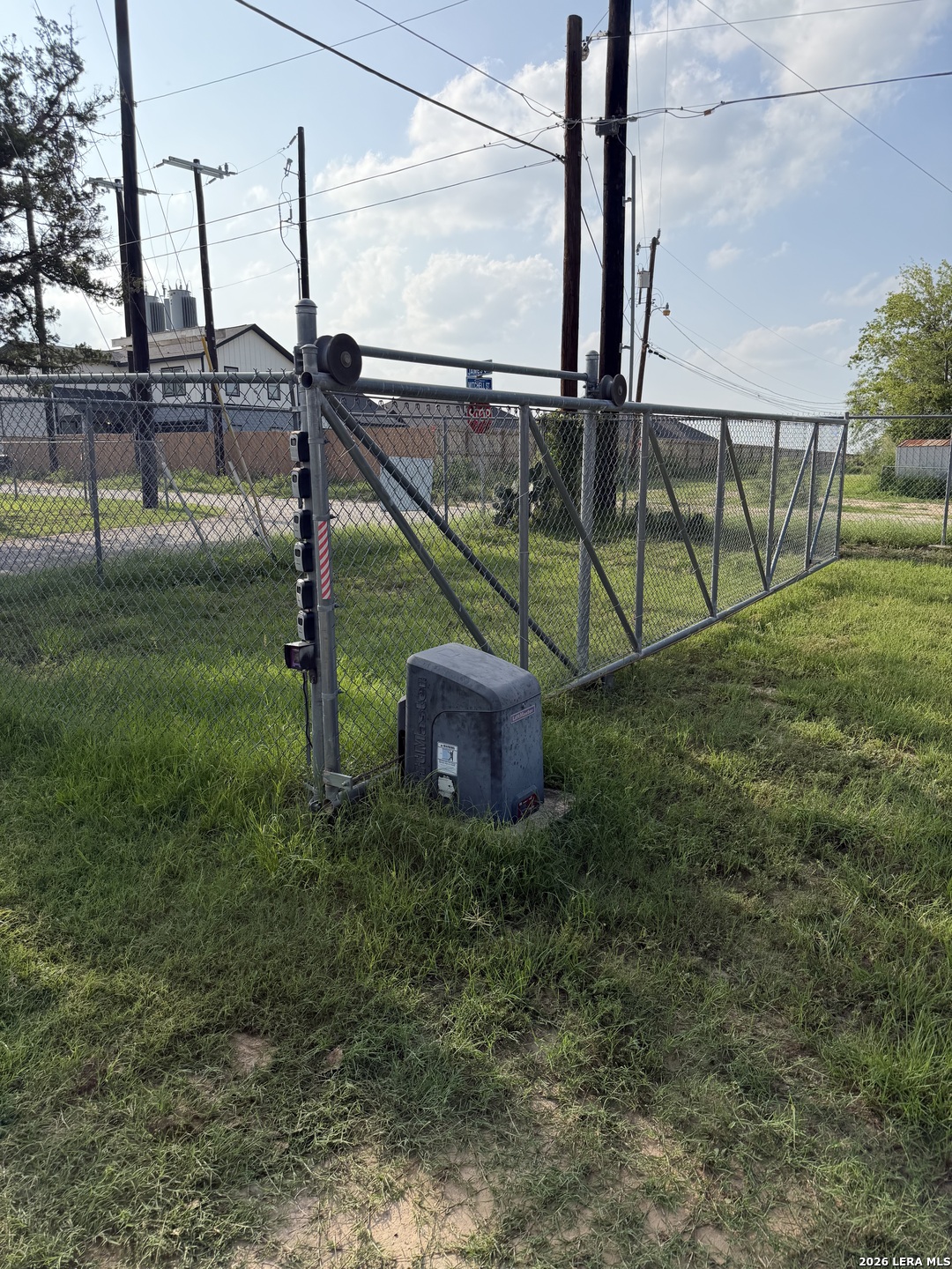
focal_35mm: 24
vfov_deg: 71.6
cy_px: 634
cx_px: 476
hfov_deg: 56.8
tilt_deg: -10.7
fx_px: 880
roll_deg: +0.1
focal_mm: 6.76
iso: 100
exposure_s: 1/6173
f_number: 1.78
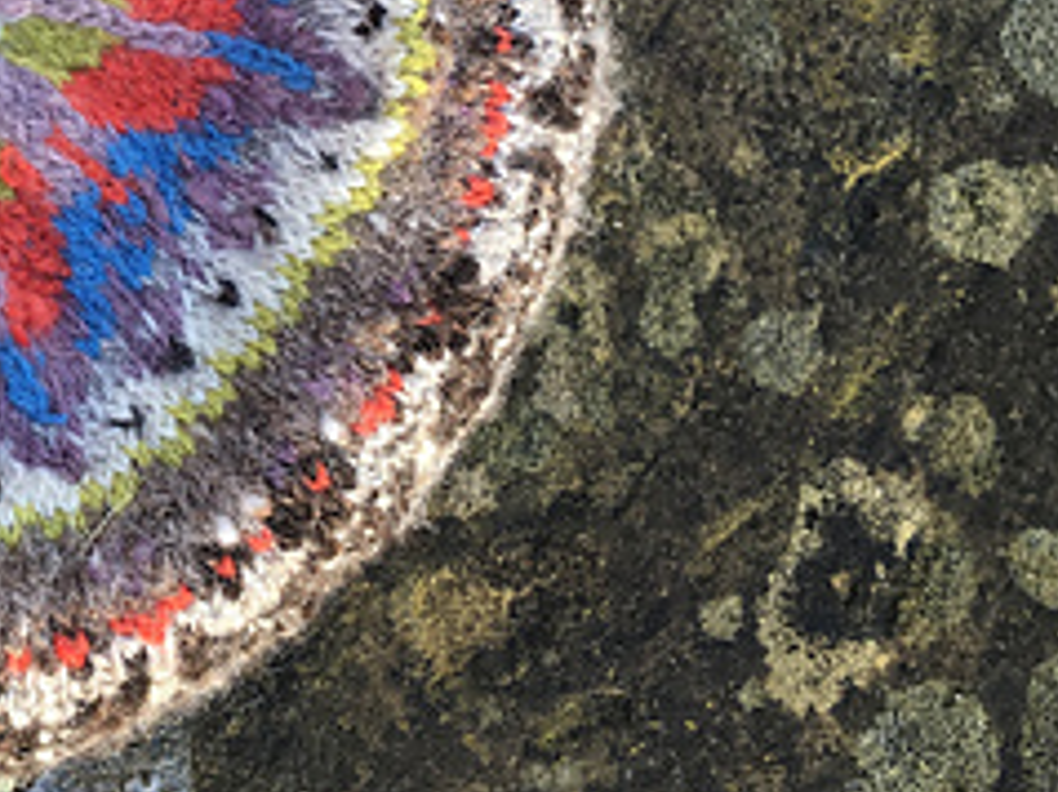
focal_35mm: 78
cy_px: -80
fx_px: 2382
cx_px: -173
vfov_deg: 18.2
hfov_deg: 23.2
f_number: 2.2
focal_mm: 4.15
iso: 25
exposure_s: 1/100
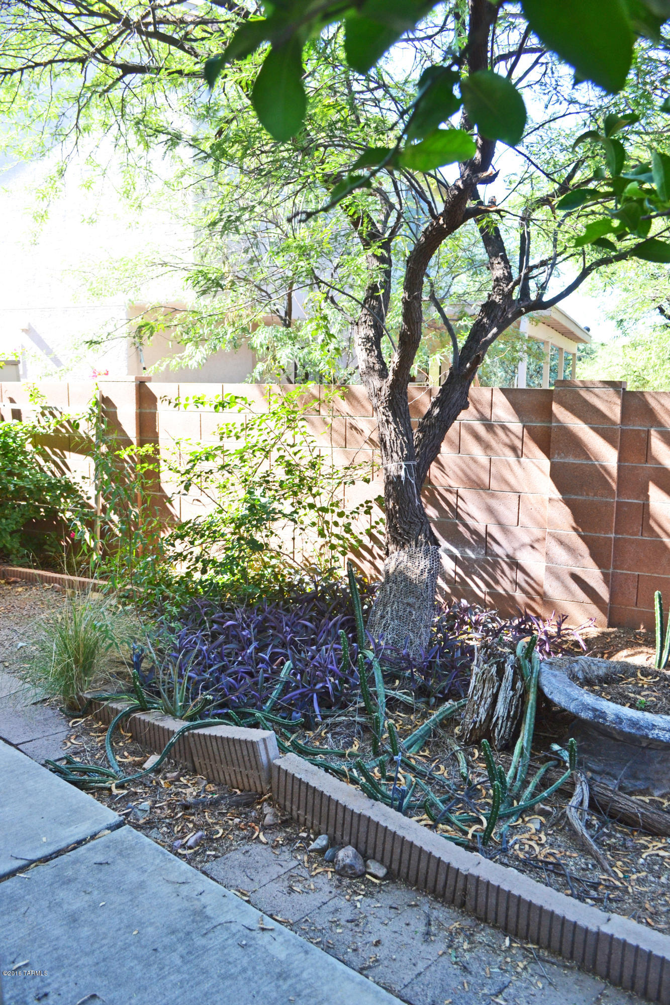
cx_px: 335
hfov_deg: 47.9
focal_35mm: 27
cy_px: 502
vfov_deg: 67.4
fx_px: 754
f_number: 5.6
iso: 280
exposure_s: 1/125
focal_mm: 18
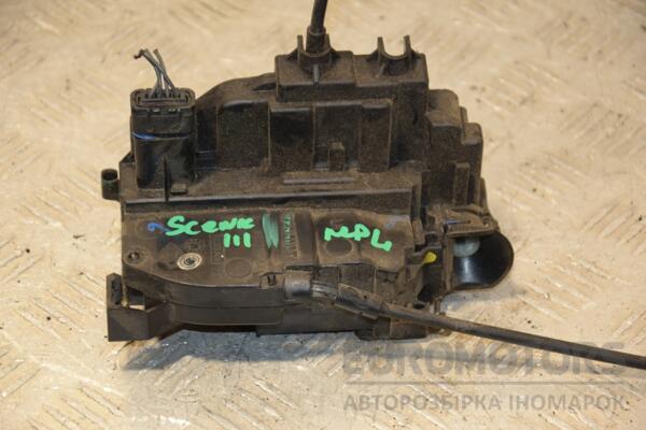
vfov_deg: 9.3
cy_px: 215
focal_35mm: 147
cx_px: 323
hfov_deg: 14.0
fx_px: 2638
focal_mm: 98
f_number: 5.6
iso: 800
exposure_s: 1/125
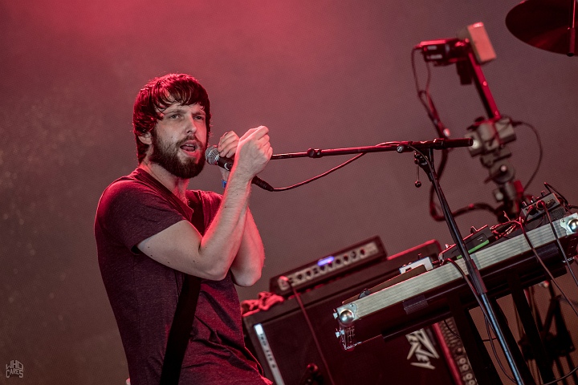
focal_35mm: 300
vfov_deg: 4.6
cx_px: 289
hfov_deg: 6.9
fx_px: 4816
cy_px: 192
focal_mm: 200
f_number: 2.8
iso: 1000
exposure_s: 1/100
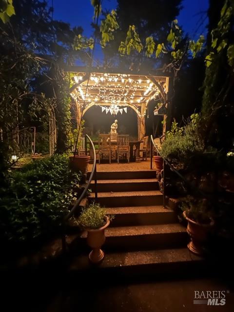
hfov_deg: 89.9
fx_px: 117
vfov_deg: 106.2
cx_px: 117
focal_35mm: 13
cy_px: 156
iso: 2500
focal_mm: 1.57
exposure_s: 1/8
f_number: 1.8
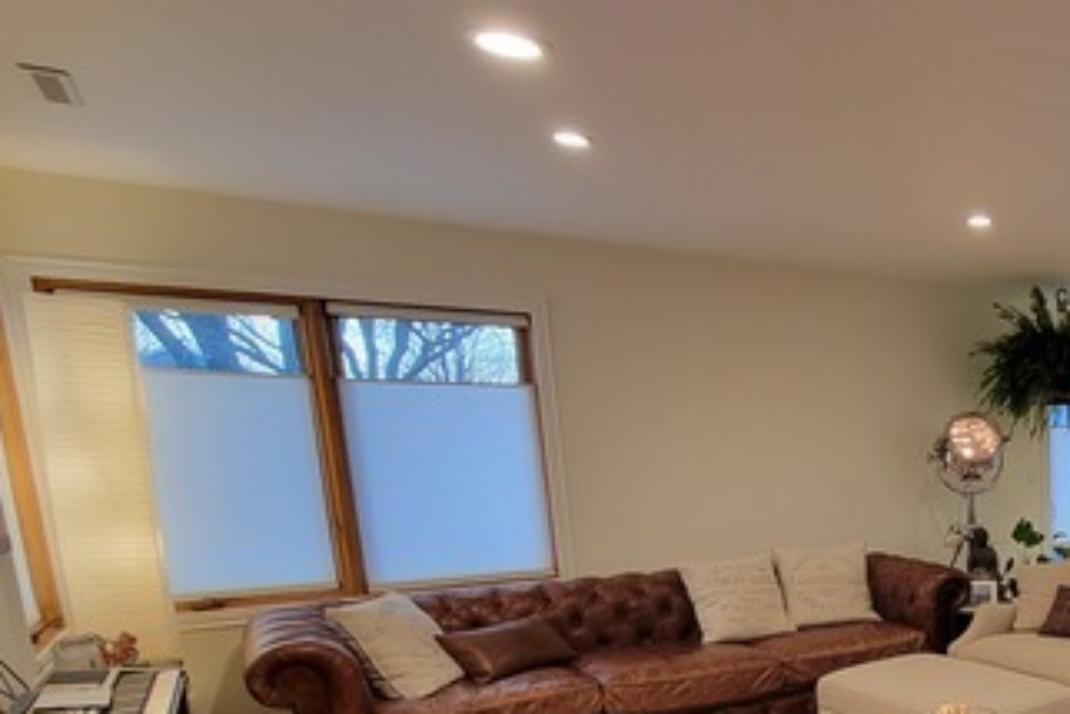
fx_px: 833
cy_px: 624
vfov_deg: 43.0
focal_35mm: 28
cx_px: 1088
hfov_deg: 51.3
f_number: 2.2
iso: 200
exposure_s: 1/60
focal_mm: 2.2
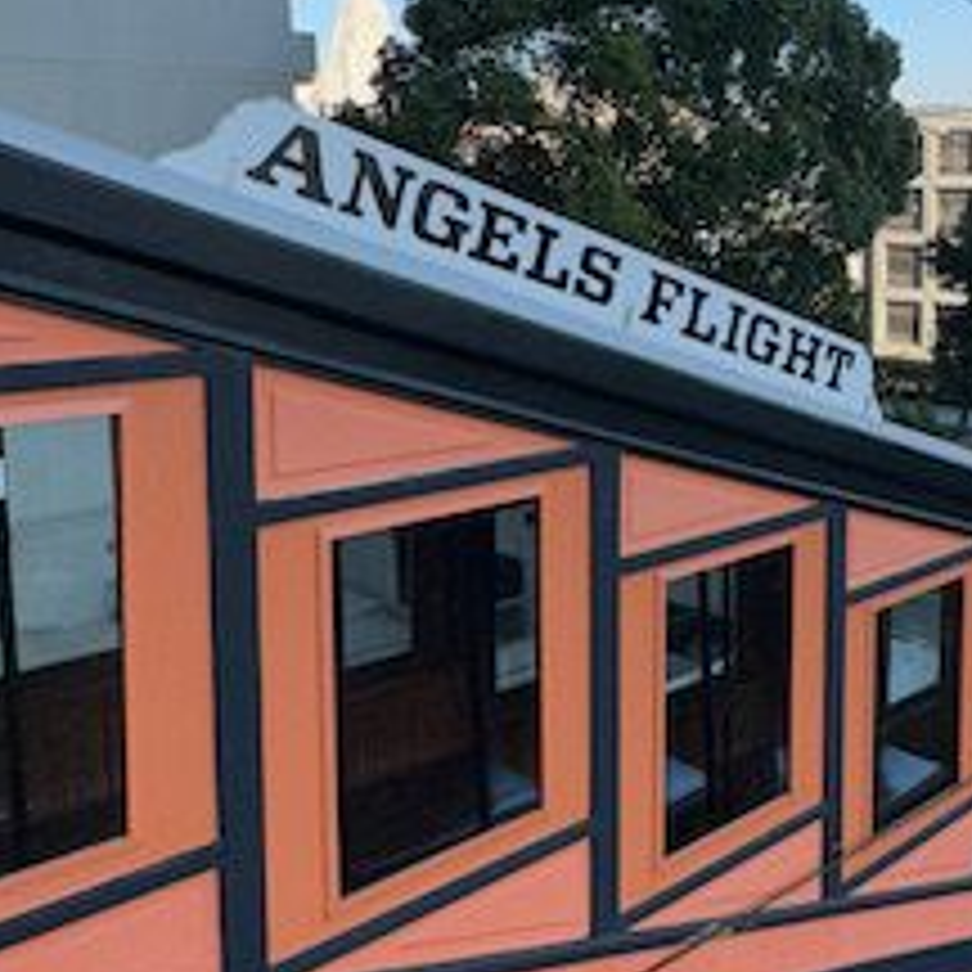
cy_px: 338
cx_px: 724
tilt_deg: -6.5
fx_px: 1334
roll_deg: +0.8
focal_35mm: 42
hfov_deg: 39.0
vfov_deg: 39.6
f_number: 2.2
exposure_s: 1/1014
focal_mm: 2.22
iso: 50
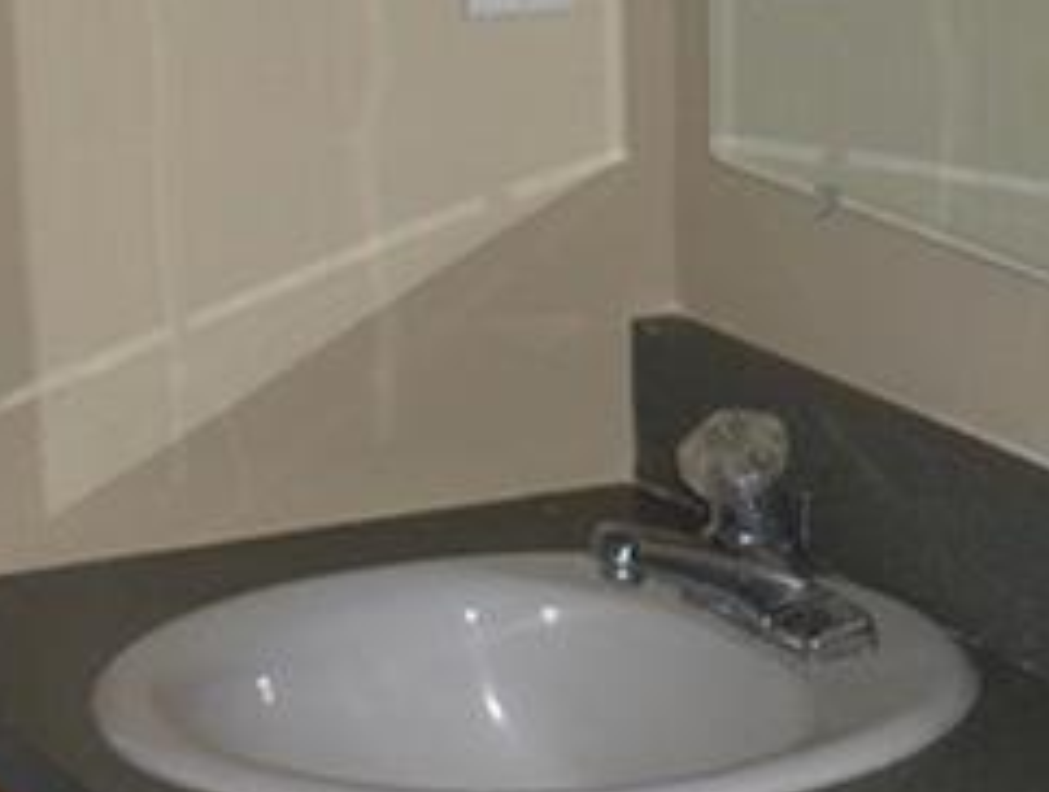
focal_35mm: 165
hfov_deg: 11.8
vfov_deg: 9.0
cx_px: 1119
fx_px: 5013
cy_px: 335
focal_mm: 8
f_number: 2.8
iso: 100
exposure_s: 1/60
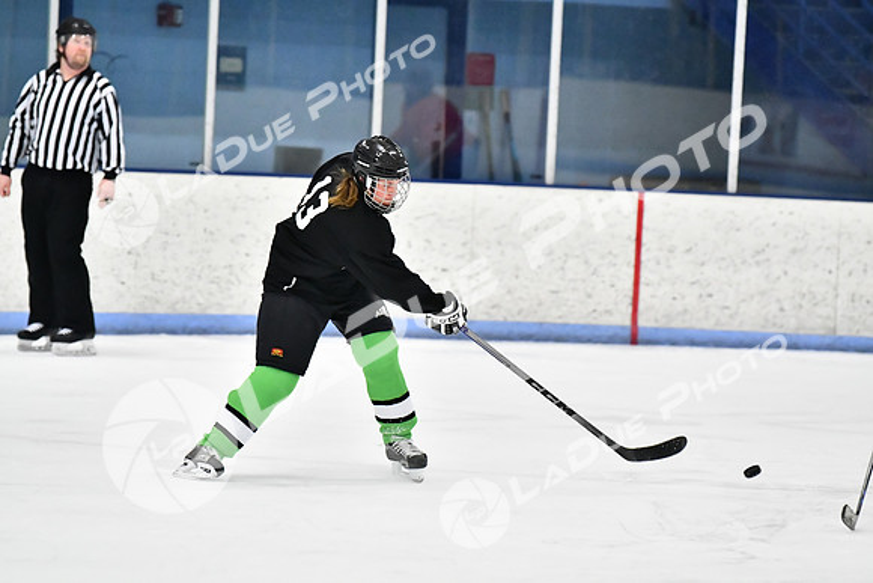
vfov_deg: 7.0
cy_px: 292
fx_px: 4730
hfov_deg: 10.5
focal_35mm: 195
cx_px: 436
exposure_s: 1/1250
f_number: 2.8
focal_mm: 130
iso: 6400
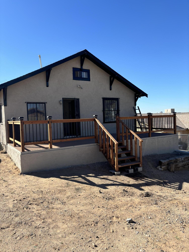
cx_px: 94
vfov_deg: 67.3
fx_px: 189
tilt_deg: -3.5
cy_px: 126
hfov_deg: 53.1
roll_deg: +1.4
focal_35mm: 26
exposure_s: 1/2288
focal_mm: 5.96
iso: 50
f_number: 1.6
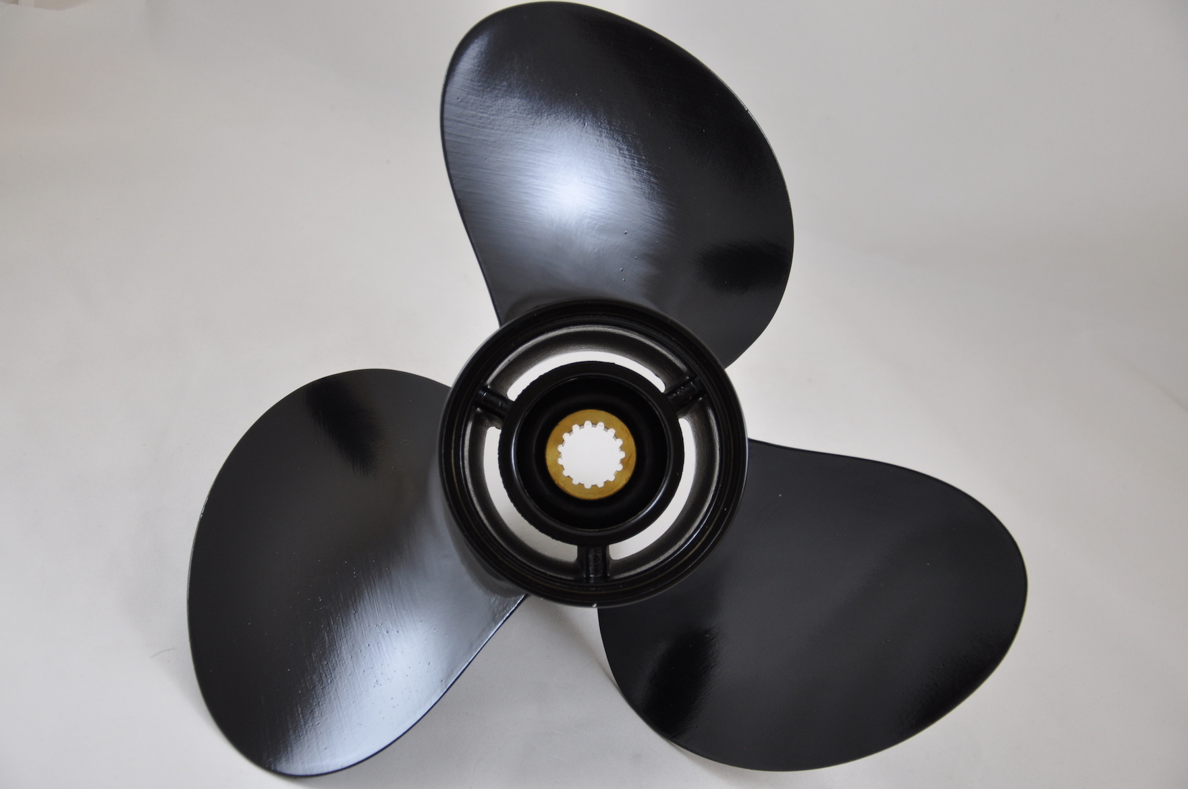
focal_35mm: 78
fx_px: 2571
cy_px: 394
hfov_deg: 26.0
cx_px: 594
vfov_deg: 17.4
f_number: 5
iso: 400
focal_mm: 52
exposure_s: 1/25
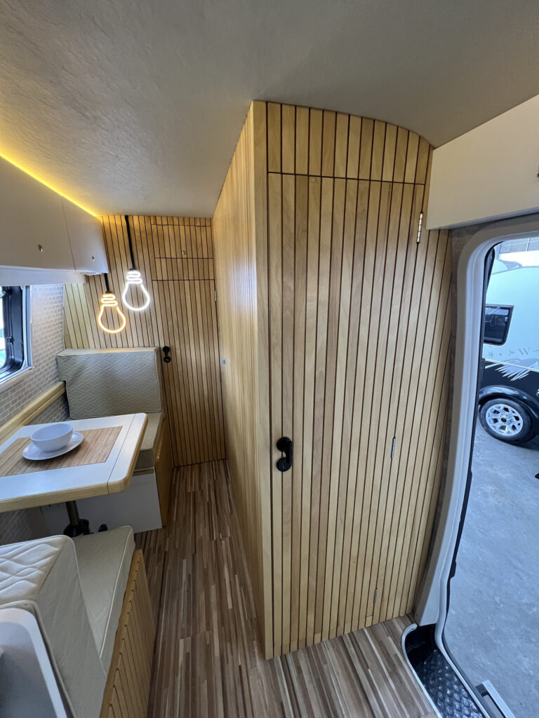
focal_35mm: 13
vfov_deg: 106.2
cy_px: 359
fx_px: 270
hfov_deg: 89.9
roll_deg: +0.4
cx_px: 270
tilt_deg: -17.0
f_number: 1.8
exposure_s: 1/60
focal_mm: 1.57
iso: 320
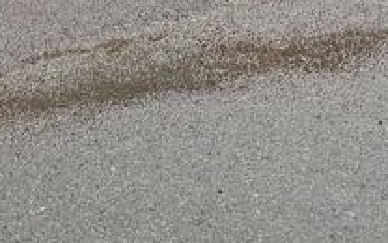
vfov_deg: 9.0
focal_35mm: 130
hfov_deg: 15.9
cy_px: -365
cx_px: 62
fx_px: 1375
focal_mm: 5.54
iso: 50
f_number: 1.8
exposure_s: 1/130
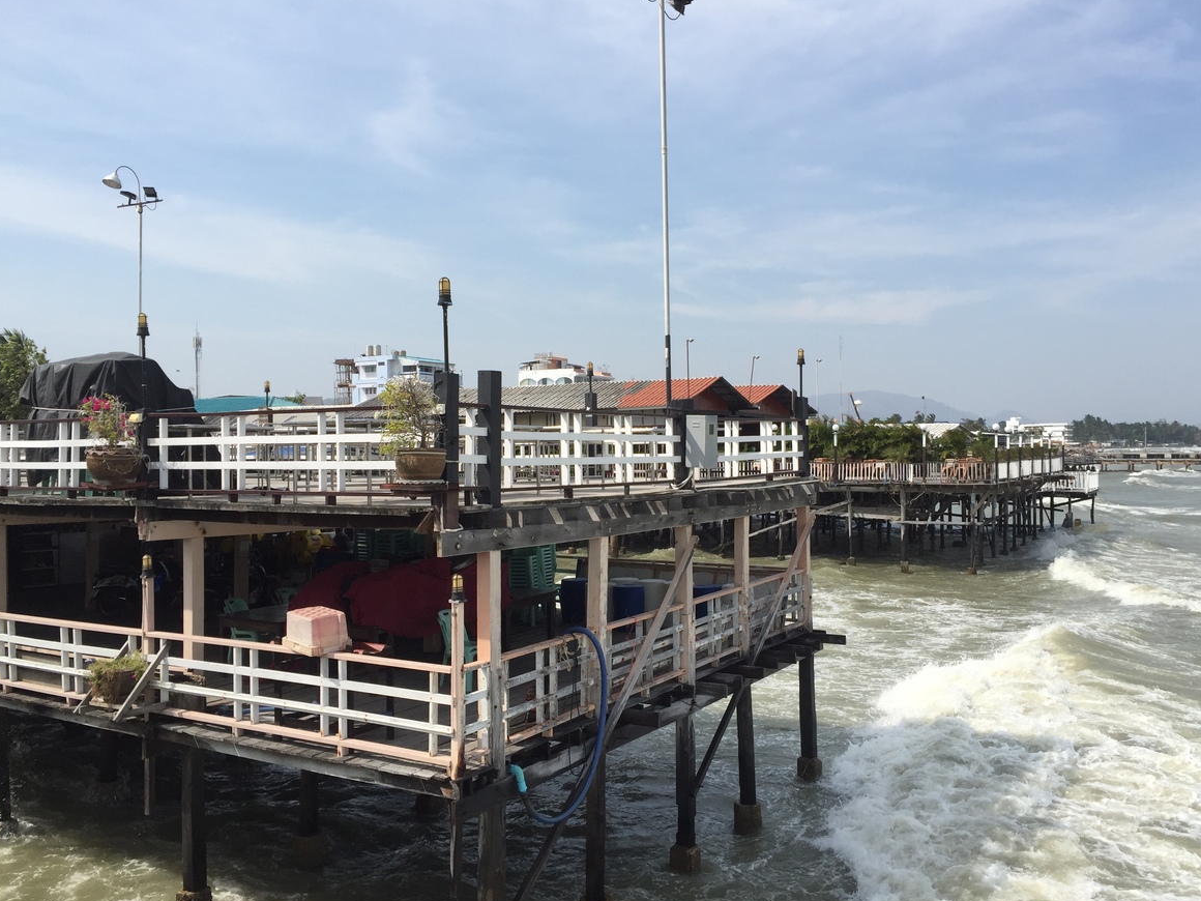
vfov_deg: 46.8
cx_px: 614
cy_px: 454
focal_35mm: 30
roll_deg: +0.3
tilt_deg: +0.3
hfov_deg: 60.0
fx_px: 1041
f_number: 2.2
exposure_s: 1/2198
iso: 32
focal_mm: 4.15
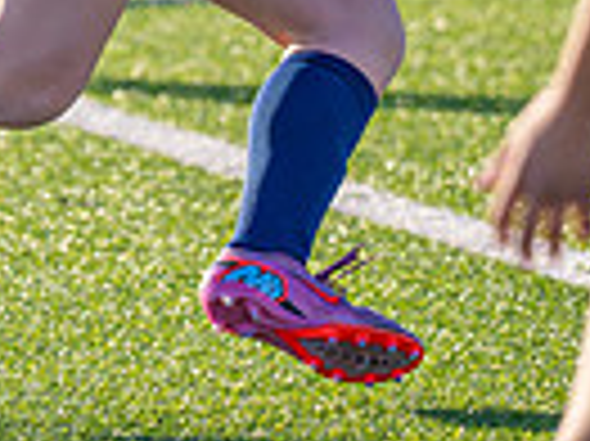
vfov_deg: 1.6
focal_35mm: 946
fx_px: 16109
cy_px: -446
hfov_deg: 2.1
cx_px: 100
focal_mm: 142
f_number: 2.8
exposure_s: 1/2000
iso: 160
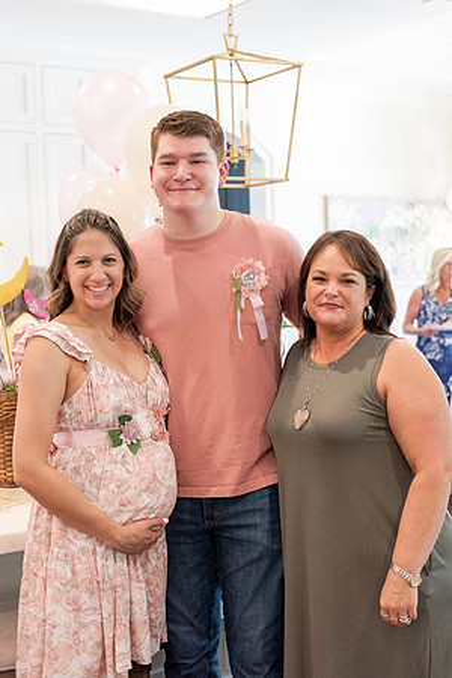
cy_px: 339
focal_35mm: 52
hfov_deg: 25.7
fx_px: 988
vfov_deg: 37.9
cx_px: 161
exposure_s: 1/125
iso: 1000
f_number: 2.8
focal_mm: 35
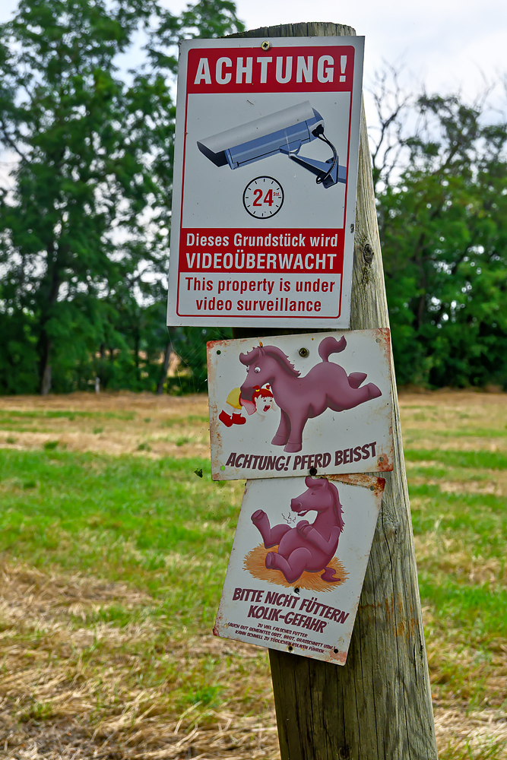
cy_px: 380
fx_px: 1235
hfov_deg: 23.2
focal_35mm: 58
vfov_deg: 34.2
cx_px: 254
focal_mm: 39
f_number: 8
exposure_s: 1/250
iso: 200
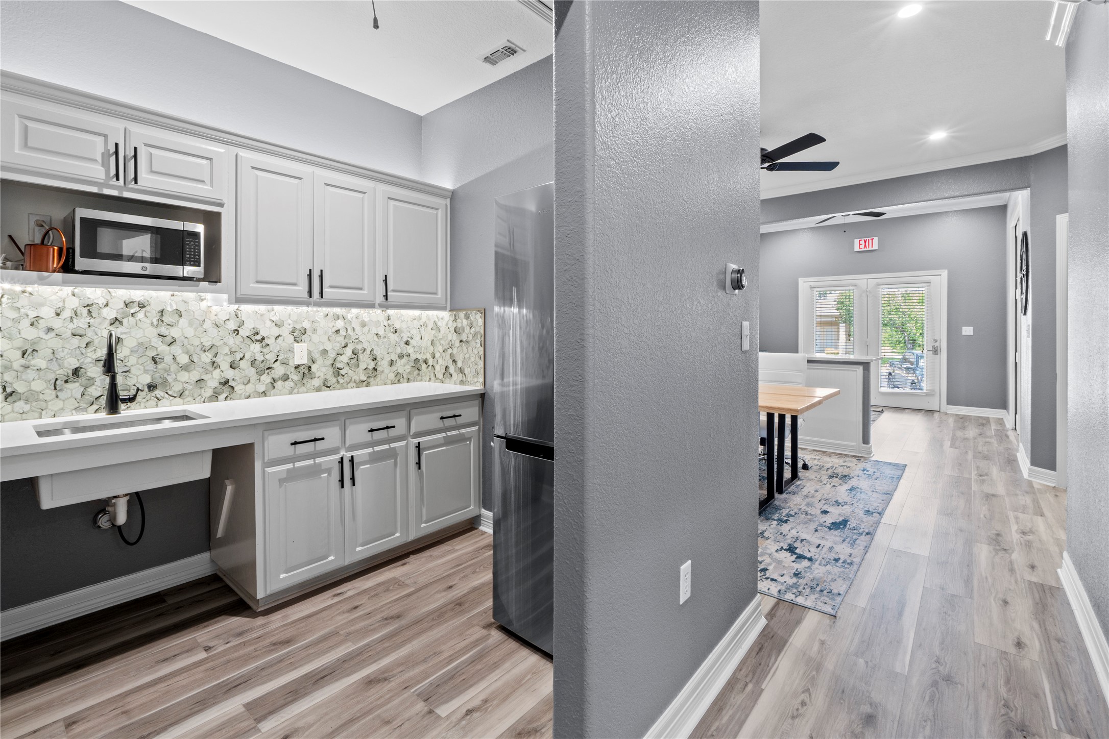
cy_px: 370
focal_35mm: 15
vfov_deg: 77.3
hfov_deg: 100.4
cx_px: 554
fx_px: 462
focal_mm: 10
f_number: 11
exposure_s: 4
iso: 250
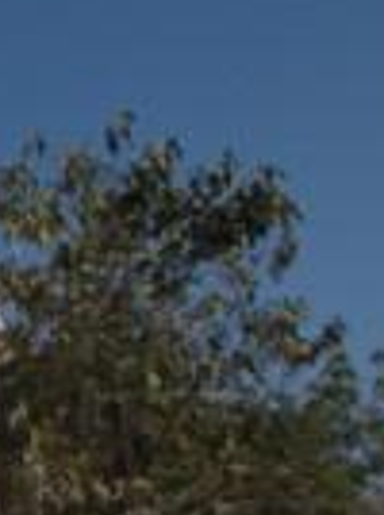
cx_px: -361
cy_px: 527
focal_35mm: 87
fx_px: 1291
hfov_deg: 14.4
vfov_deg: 21.7
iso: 80
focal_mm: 4.6
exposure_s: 1/320
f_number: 8
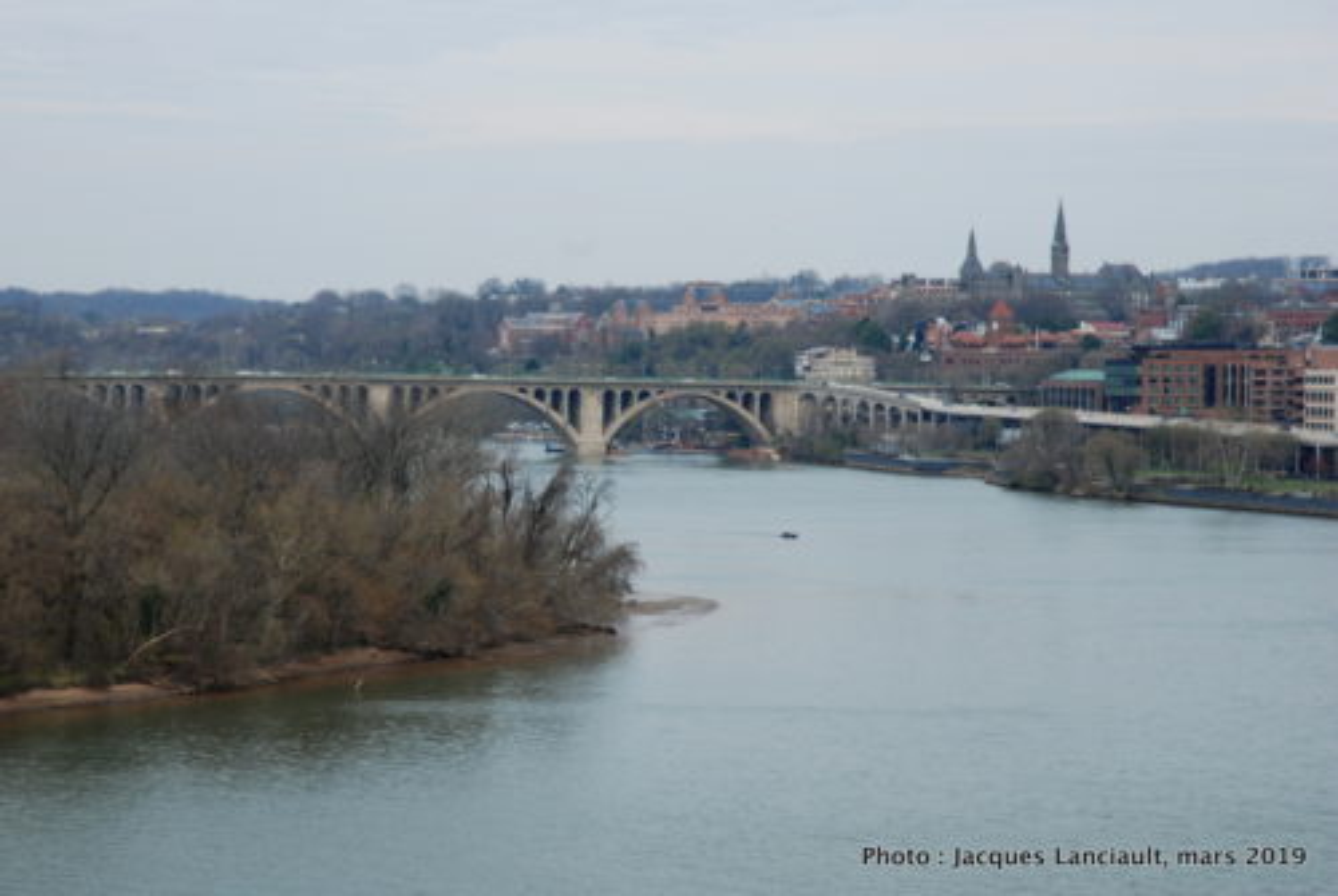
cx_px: 669
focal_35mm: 105
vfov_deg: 13.1
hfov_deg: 19.4
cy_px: 448
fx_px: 3908
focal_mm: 70
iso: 100
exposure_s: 1/125
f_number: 10
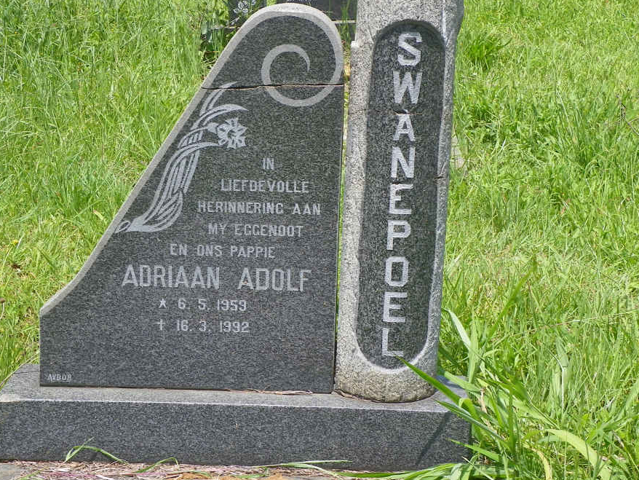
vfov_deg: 15.2
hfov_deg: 20.2
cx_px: 300
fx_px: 1791
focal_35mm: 97
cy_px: 216
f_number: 5
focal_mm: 12.6
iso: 64
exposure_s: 1/200
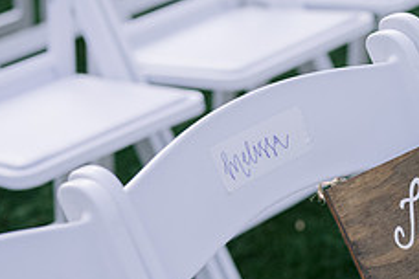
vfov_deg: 10.8
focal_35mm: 127
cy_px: 206
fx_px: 1478
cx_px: 364
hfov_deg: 16.0
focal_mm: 50
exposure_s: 1/800
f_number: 2.2
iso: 400
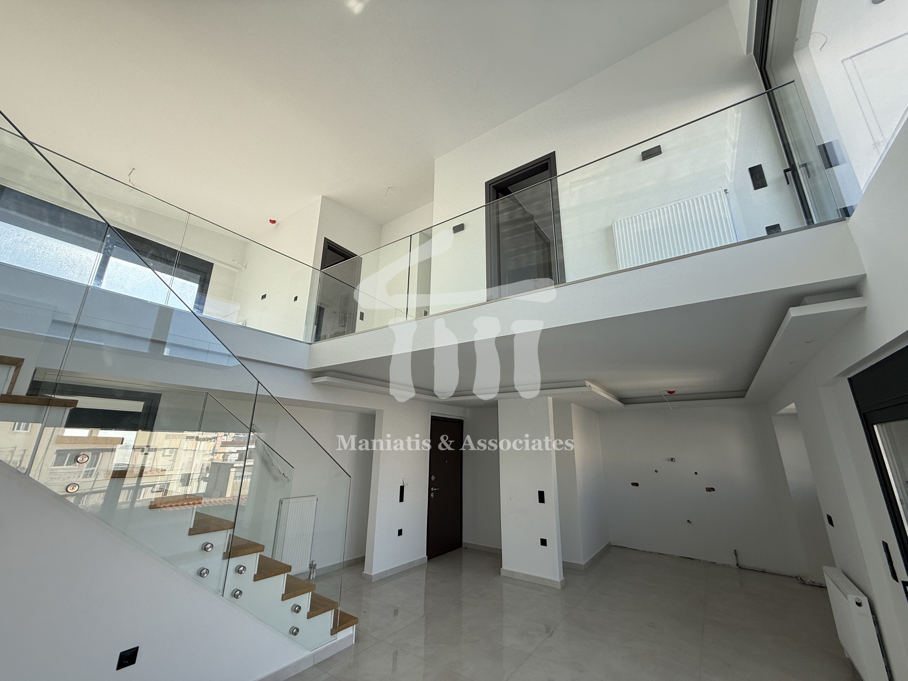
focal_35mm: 14
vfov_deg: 85.7
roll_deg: -1.7
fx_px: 367
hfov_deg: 102.1
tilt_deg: +18.3
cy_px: 340
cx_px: 454
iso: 50
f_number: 2.2
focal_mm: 2.22
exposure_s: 1/228
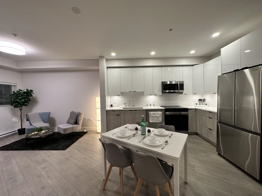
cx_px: 131
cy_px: 98
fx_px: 106
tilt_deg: -1.1
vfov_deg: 85.7
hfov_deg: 102.1
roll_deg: +1.3
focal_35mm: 14
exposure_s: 1/60
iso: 160
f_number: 2.2
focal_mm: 2.22
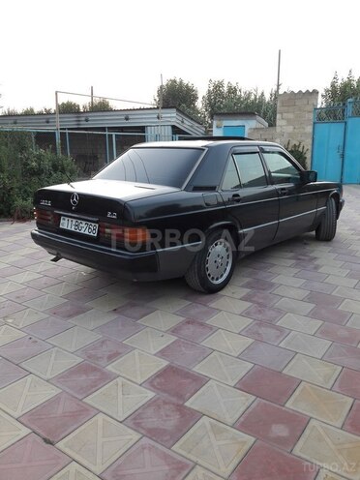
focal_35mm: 28
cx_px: 180
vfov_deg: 63.4
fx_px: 388
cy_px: 240
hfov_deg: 49.7
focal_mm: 3.7
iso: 50
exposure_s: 1/33
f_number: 1.9
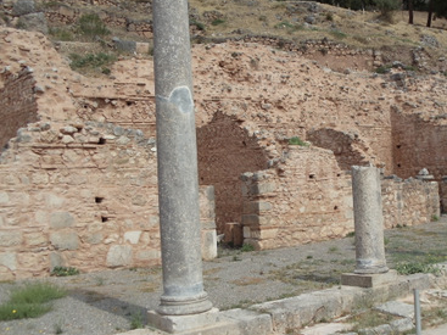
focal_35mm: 60
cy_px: 182
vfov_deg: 24.4
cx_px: 295
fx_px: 775
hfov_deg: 32.0
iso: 80
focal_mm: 6
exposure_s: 1/200
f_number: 7.1
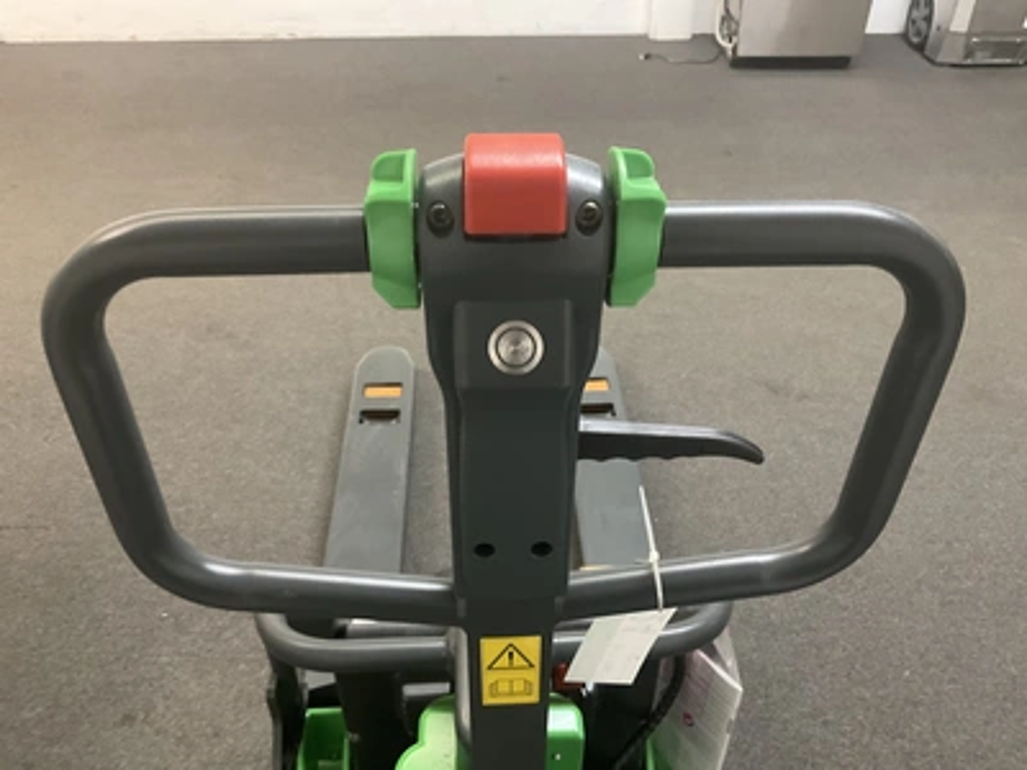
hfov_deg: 61.7
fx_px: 860
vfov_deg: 48.2
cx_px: 514
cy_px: 385
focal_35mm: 29
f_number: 1.8
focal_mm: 3
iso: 320
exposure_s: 1/30
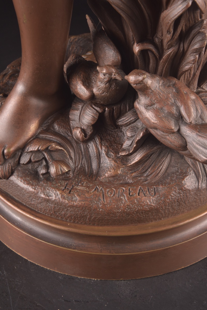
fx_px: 965
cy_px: 155
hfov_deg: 12.2
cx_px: 104
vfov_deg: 18.3
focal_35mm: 112
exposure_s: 1/125
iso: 400
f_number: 20
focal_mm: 112
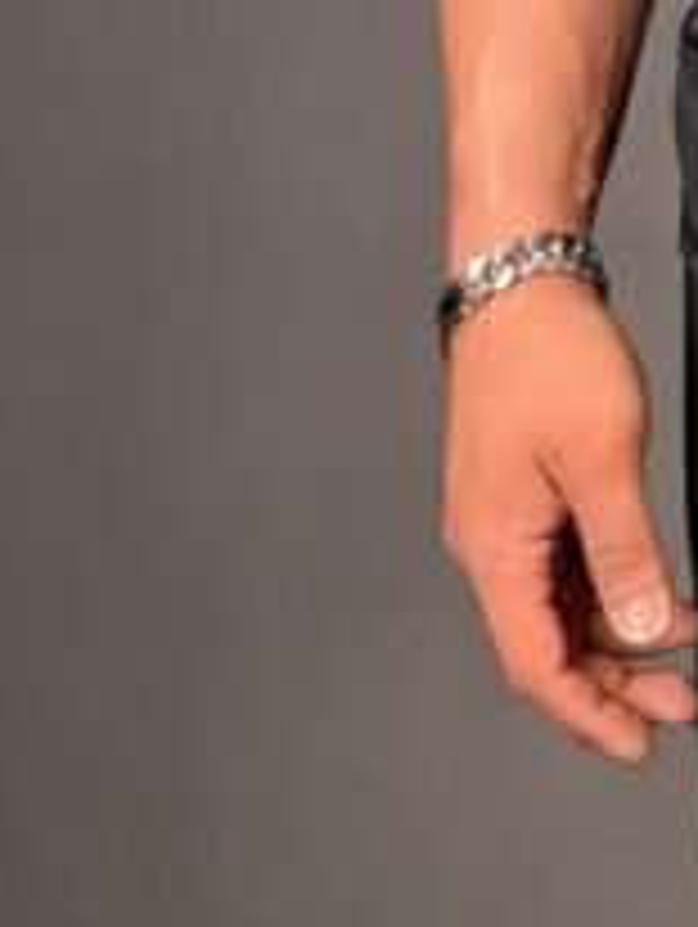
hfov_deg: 6.7
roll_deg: -1.7
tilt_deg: -9.3
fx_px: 5822
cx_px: 1387
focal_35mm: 217
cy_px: -493
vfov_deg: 8.9
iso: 50
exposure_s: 1/100
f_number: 1.78
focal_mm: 6.76
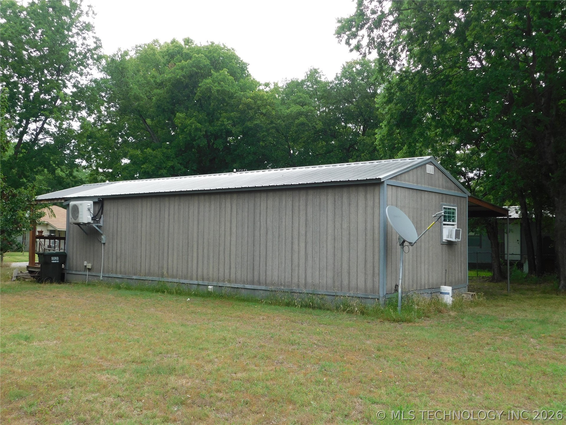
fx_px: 589
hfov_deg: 51.4
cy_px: 212
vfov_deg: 39.7
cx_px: 283
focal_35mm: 36
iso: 125
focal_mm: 6.3
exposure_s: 1/320
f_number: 3.5
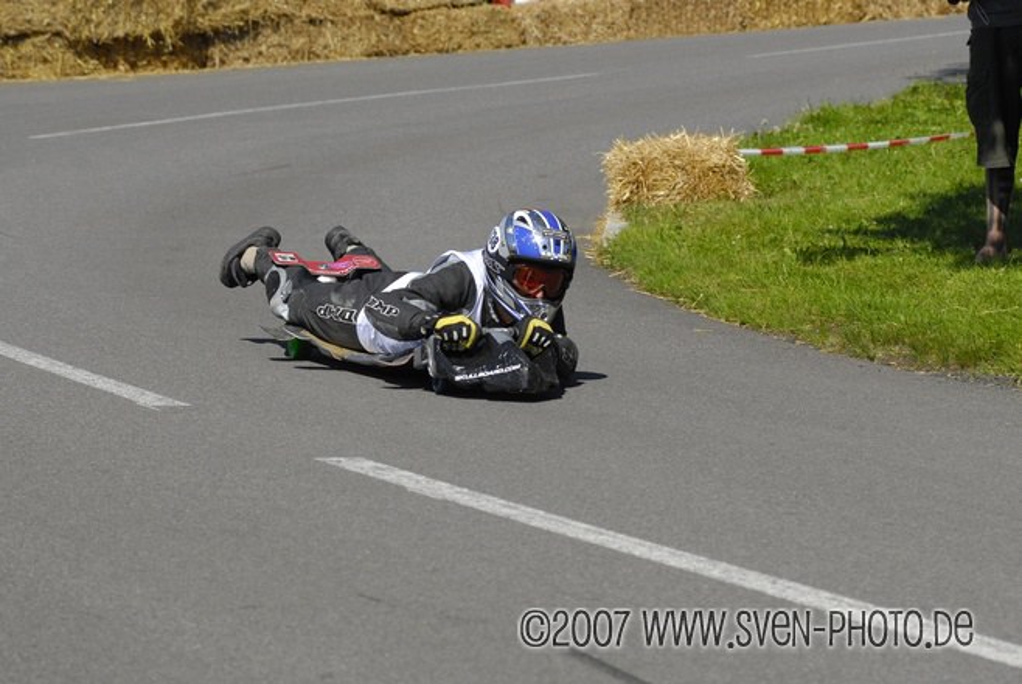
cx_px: 511
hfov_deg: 12.4
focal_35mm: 165
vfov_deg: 8.3
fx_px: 4688
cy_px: 342
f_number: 7.1
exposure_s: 1/1250
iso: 320
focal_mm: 110
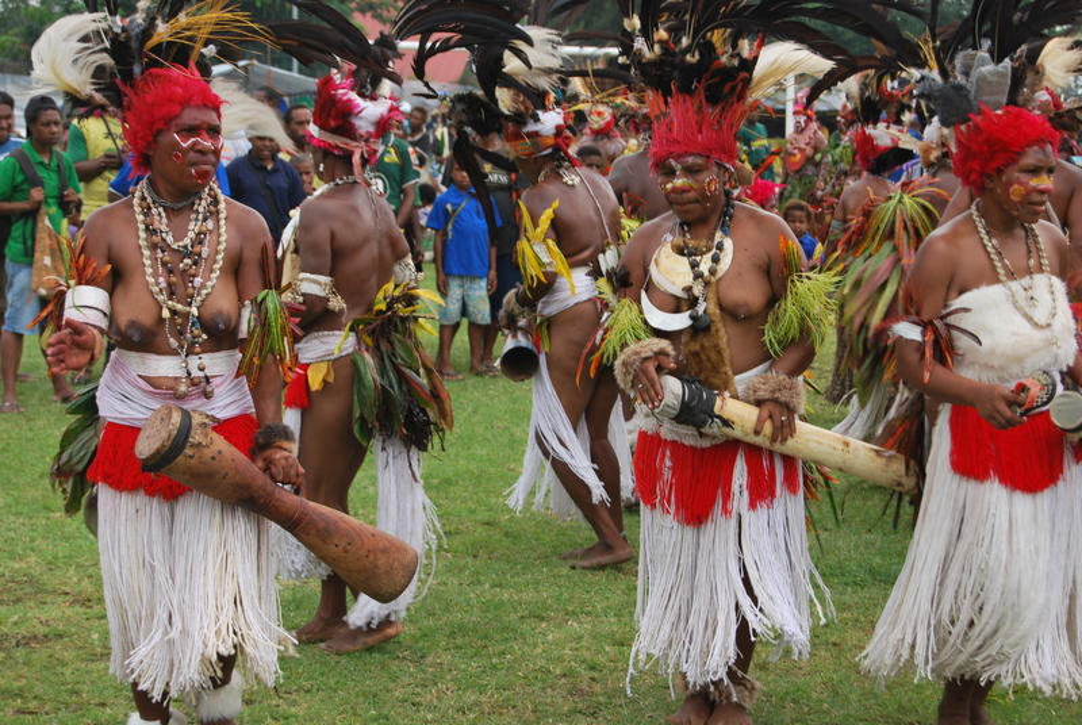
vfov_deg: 18.2
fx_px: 2257
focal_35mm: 75
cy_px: 362
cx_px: 541
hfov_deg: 27.0
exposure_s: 1/160
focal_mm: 50
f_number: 6.3
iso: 100
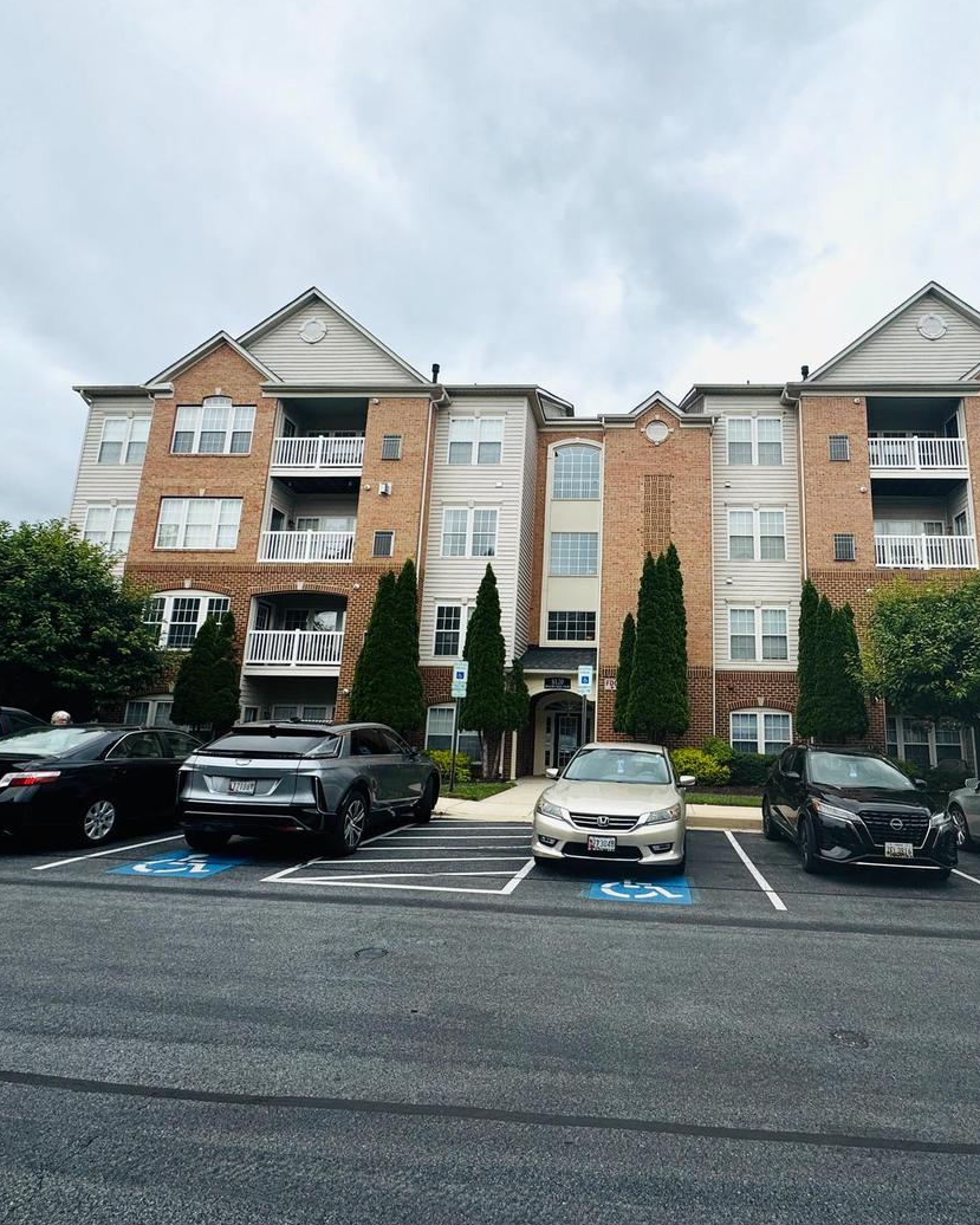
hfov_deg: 69.6
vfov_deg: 83.3
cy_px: 594
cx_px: 618
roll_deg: -1.2
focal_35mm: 19
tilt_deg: +12.4
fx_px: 689
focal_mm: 2.22
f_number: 2.2
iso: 50
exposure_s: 1/3106
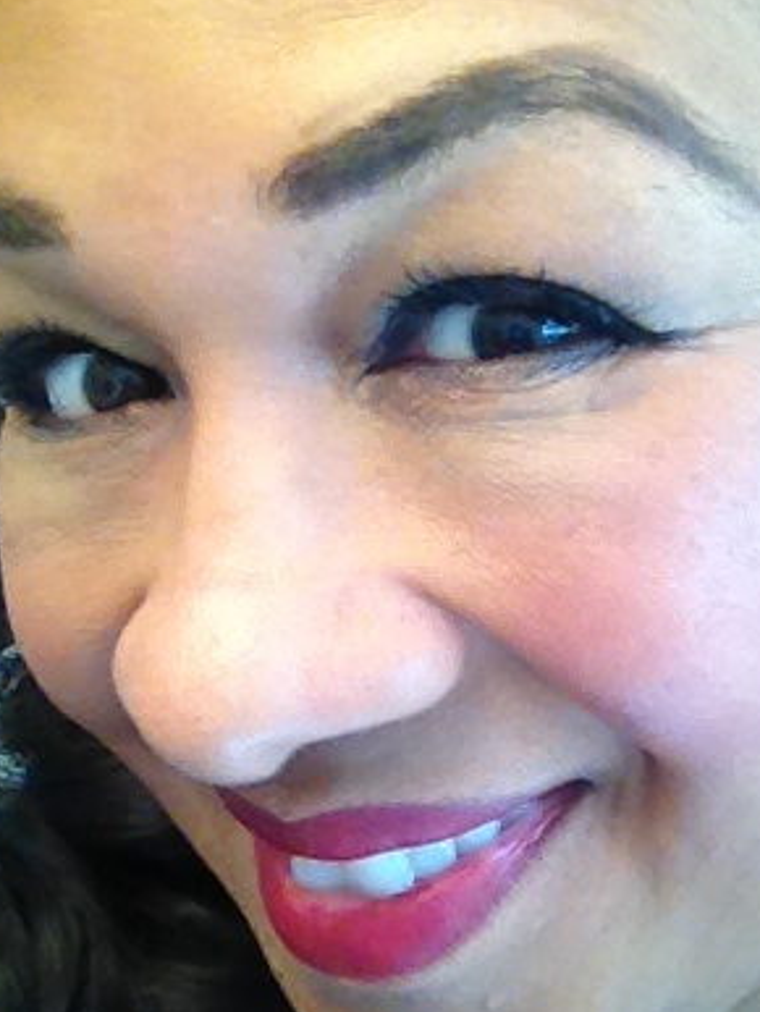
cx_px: 422
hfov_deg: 25.2
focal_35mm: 58
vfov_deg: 33.2
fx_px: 1696
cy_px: 545
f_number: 2.4
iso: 125
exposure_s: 1/60
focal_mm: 1.85
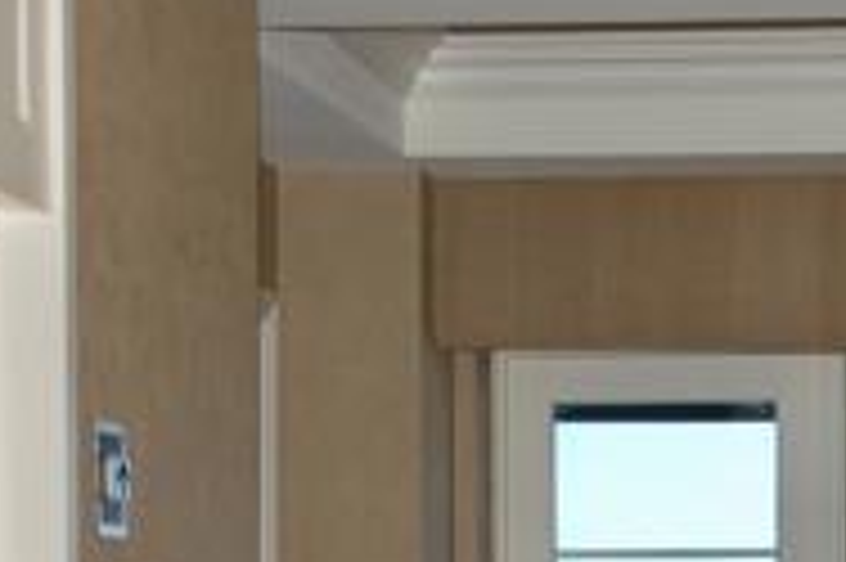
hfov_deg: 15.1
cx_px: 904
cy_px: 755
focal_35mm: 133
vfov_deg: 10.1
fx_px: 3123
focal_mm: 26
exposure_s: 1/500
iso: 400
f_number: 5
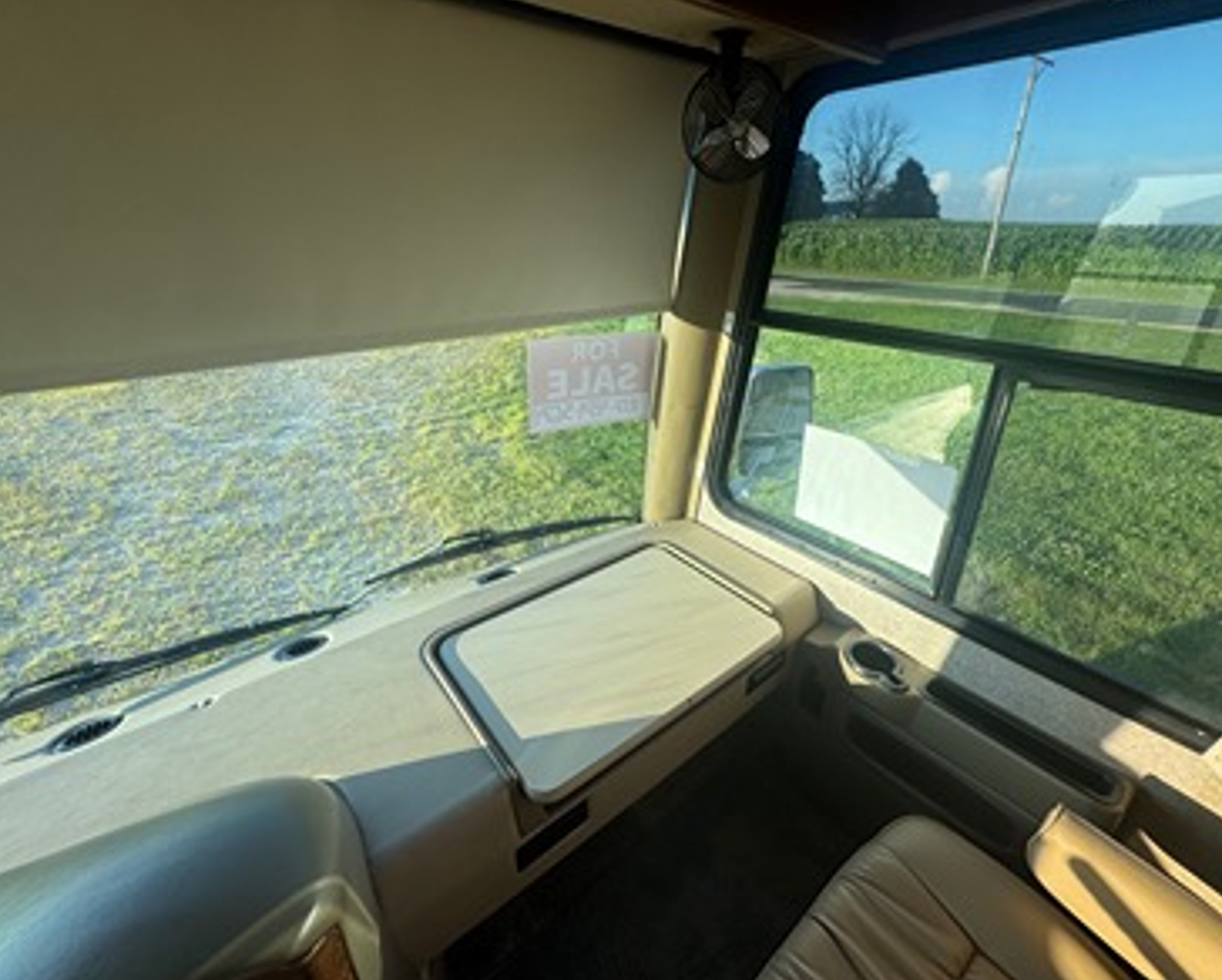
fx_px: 543
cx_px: 651
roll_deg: -0.2
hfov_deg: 96.6
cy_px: 487
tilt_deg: -26.8
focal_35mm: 15
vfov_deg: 84.1
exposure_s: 1/370
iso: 40
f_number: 2.2
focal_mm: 2.22
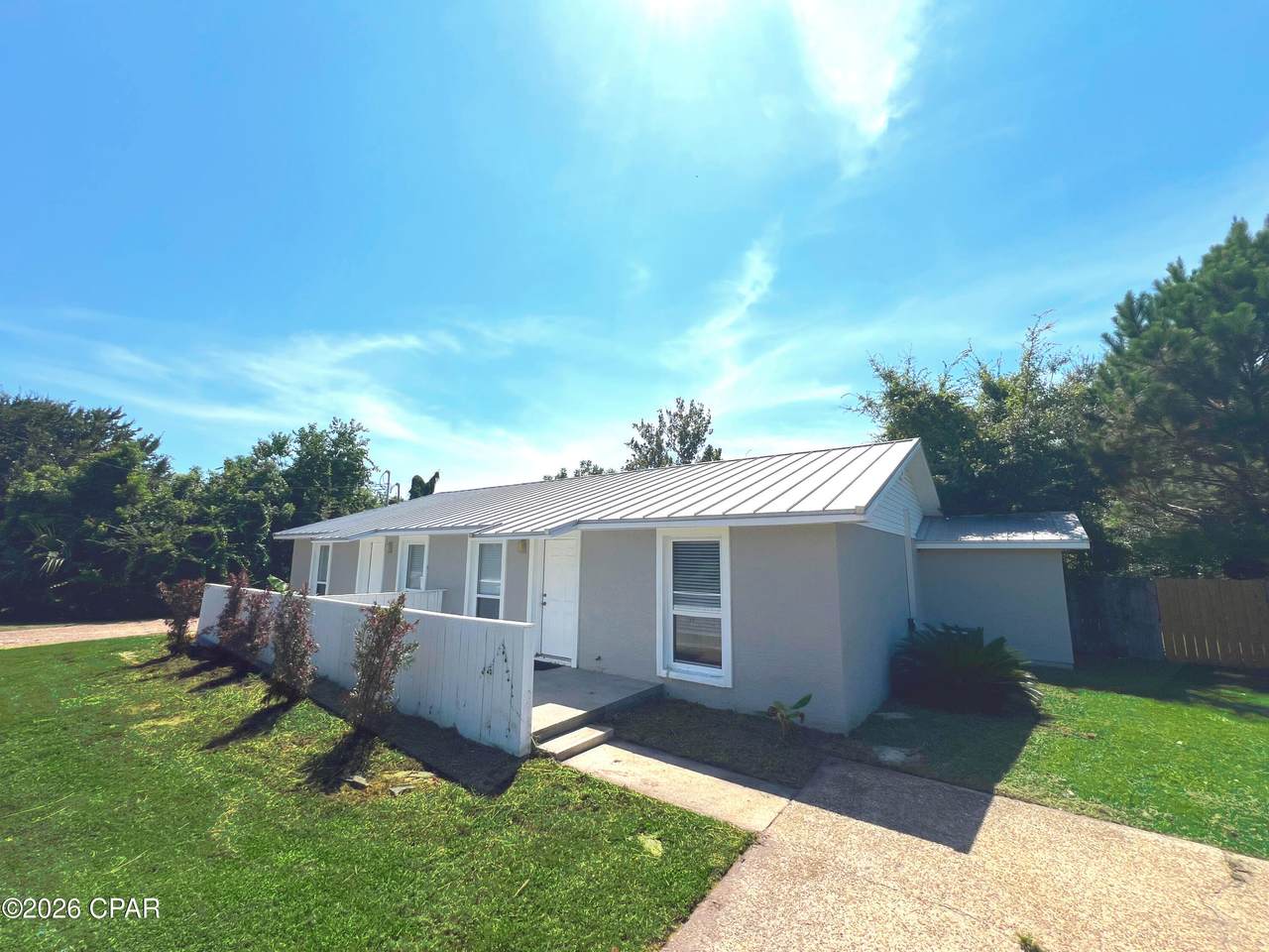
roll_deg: -0.6
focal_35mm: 13
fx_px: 477
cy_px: 476
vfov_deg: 89.9
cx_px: 634
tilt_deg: +9.1
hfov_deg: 106.2
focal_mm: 1.57
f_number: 1.8
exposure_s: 1/4219
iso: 40
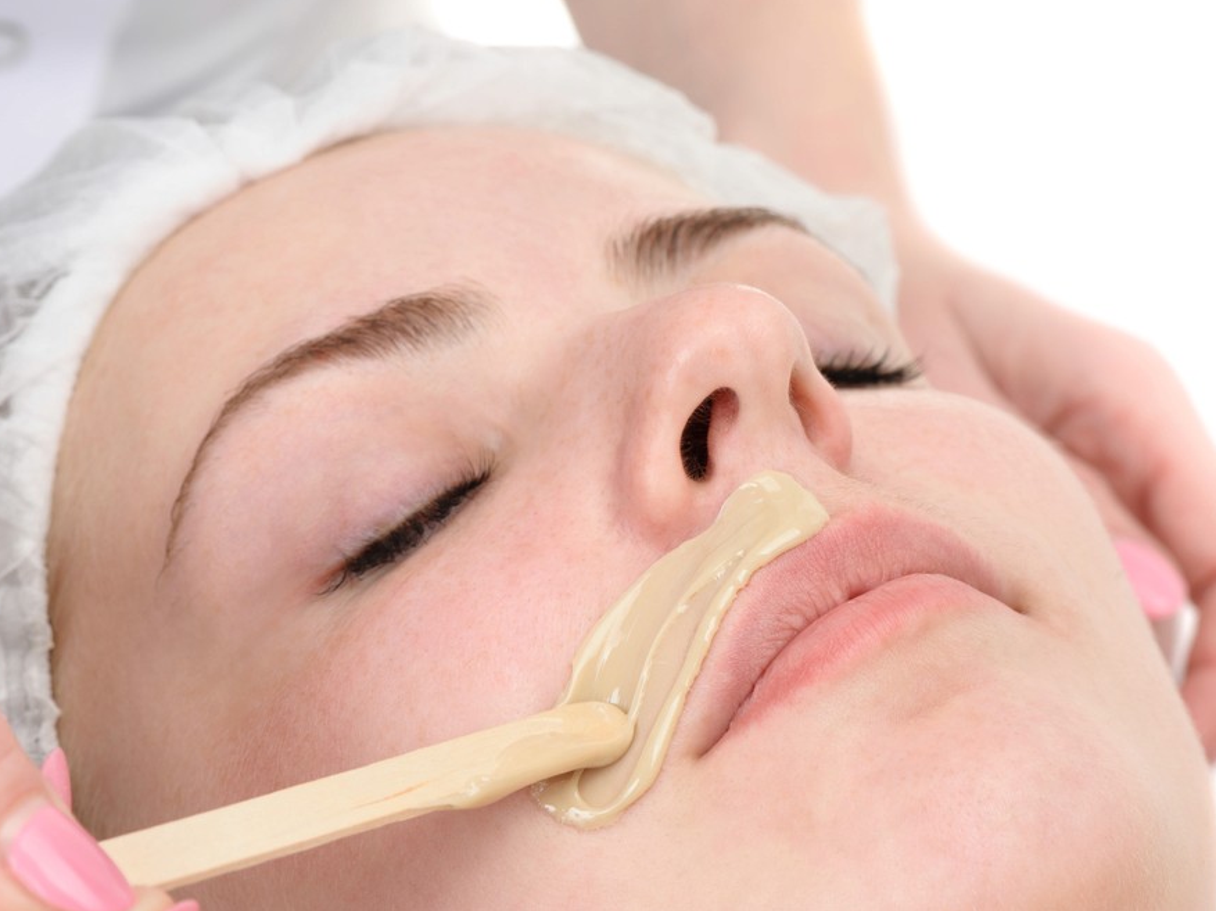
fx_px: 4038
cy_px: 454
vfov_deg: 12.9
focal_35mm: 115
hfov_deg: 17.1
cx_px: 677
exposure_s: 1/60
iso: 200
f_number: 14
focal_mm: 105
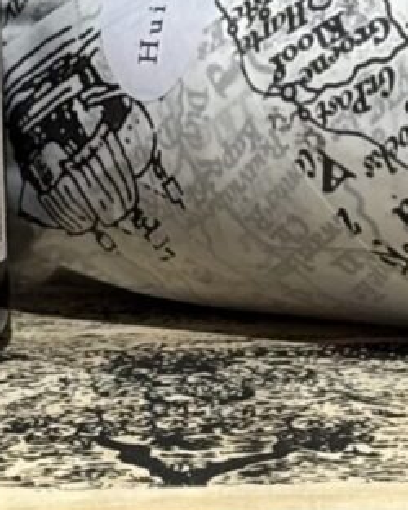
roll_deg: -0.1
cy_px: 111
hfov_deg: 4.6
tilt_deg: -11.1
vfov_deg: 5.8
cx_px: 59
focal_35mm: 333
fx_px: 5021
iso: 160
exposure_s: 1/50
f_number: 1.6
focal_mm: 5.96
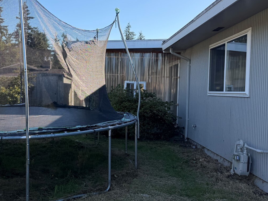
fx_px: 294
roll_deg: -2.7
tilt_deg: +1.8
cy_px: 86
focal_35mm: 38
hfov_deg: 48.3
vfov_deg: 37.6
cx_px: 95
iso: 100
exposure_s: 1/1653
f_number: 1.78
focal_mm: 6.76
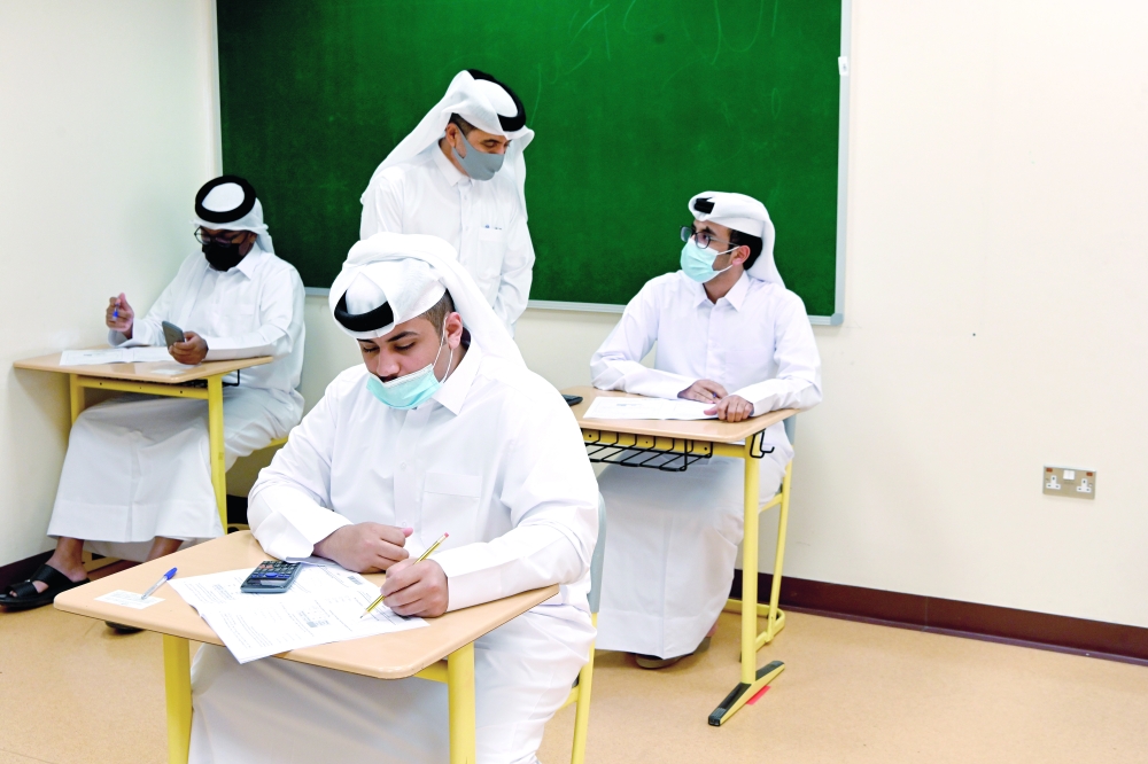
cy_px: 382
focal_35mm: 48
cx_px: 574
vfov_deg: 28.1
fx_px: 1530
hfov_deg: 41.1
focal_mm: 48
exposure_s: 1/80
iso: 1400
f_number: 9
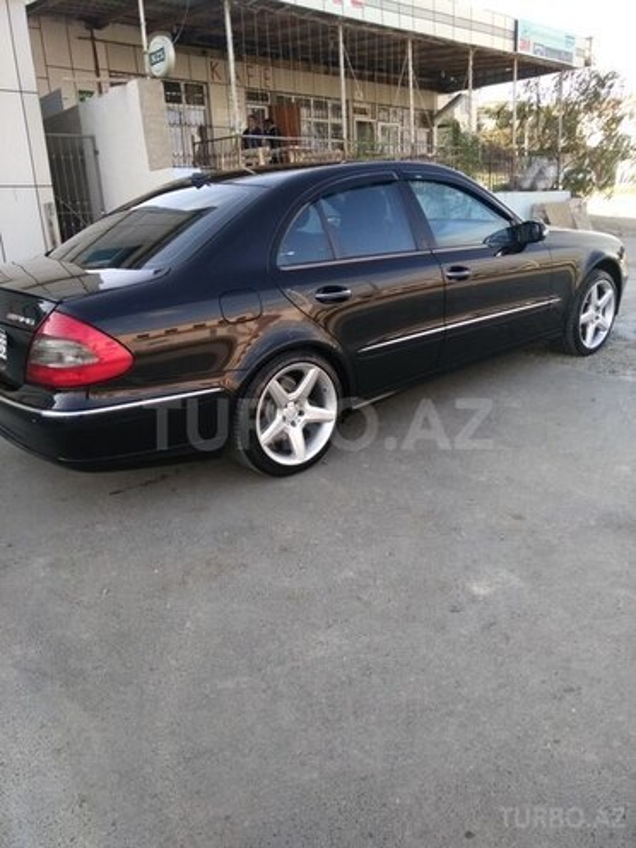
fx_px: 514
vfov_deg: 79.0
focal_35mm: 21
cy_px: 424
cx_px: 318
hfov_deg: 63.4
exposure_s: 1/273
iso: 100
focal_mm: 3.57
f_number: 2
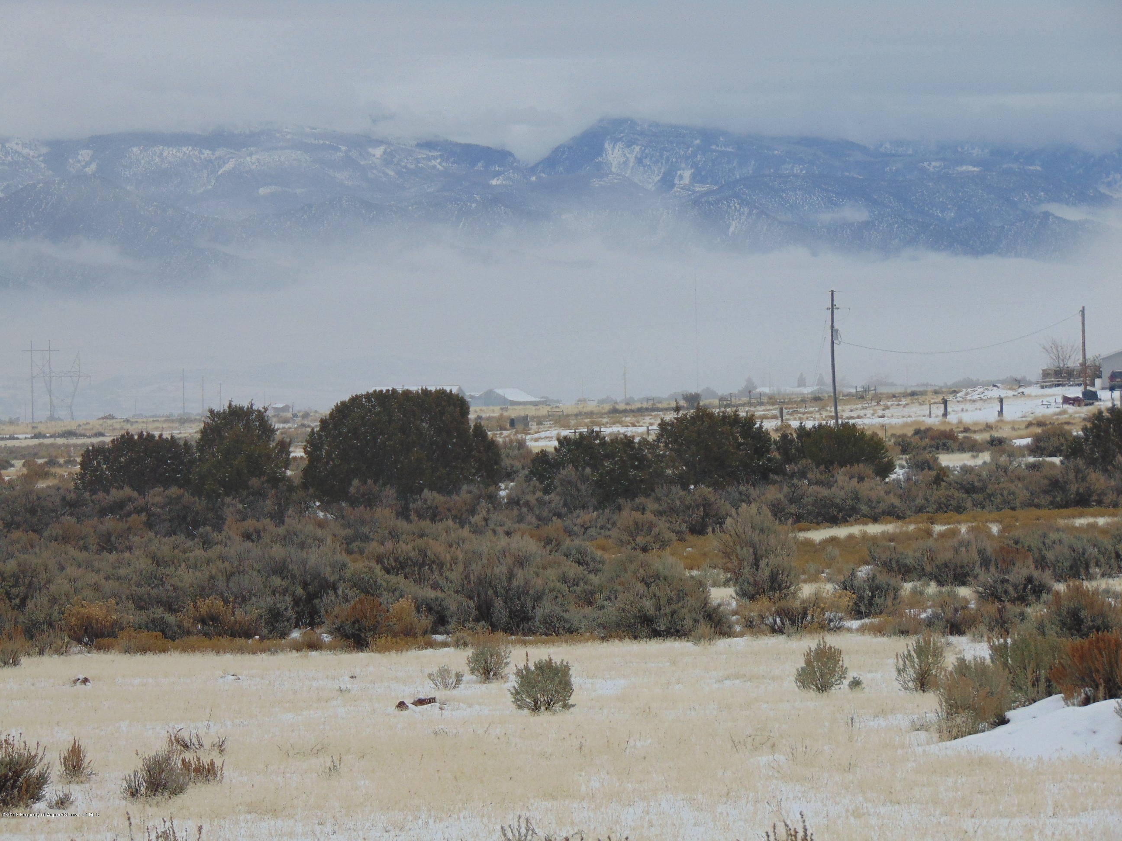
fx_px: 5316
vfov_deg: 9.1
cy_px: 420
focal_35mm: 164
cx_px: 561
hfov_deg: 12.0
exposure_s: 1/800
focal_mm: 29.5
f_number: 4
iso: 80
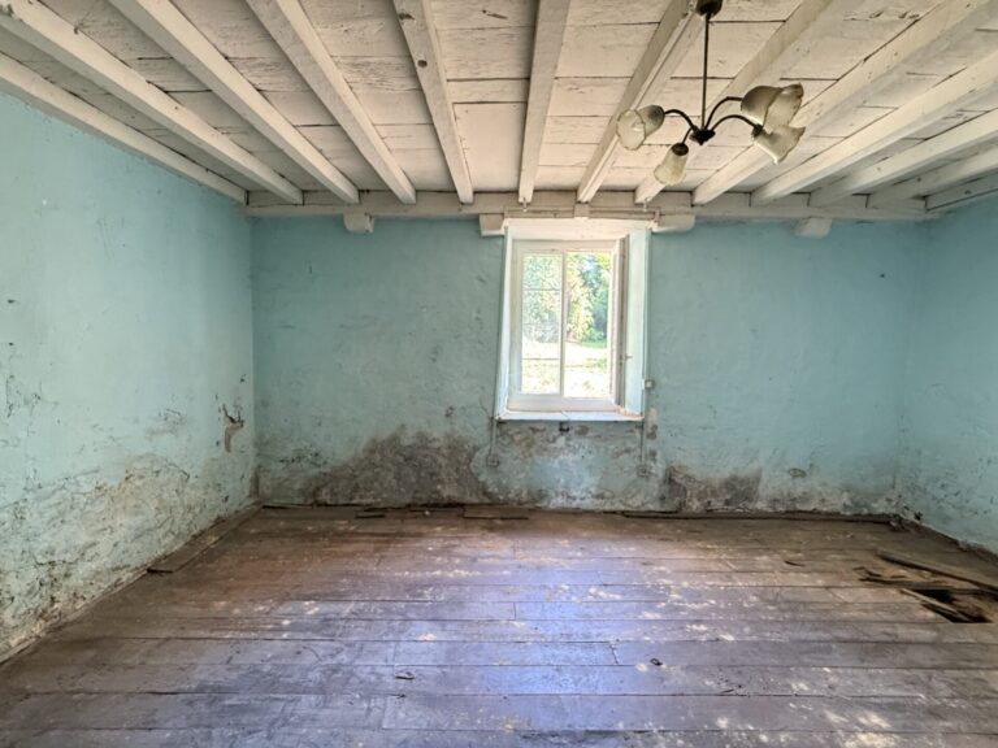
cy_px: 374
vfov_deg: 85.7
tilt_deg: -4.6
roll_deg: -0.7
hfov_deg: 102.1
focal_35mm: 14
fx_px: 404
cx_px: 499
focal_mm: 2.22
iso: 500
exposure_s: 1/60
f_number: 2.2
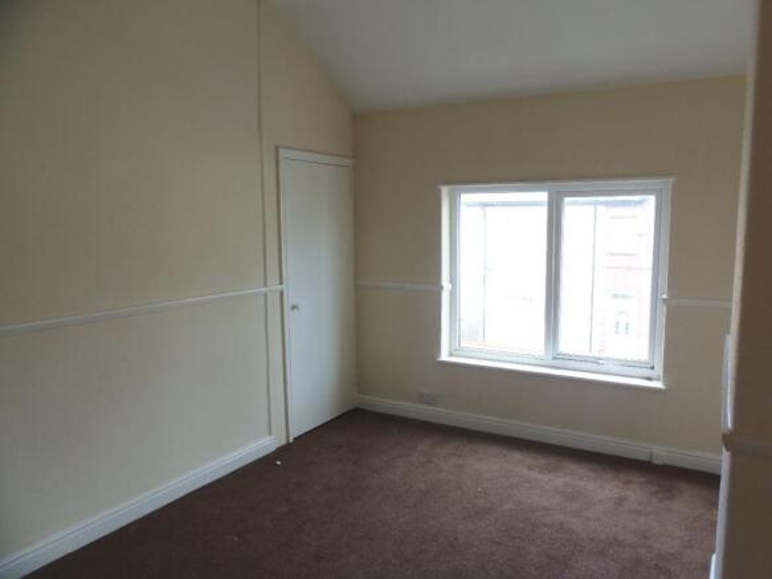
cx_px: 386
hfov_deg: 71.6
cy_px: 290
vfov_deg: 56.8
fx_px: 535
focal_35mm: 24
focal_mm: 4.3
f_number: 2.9
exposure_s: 1/30
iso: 80
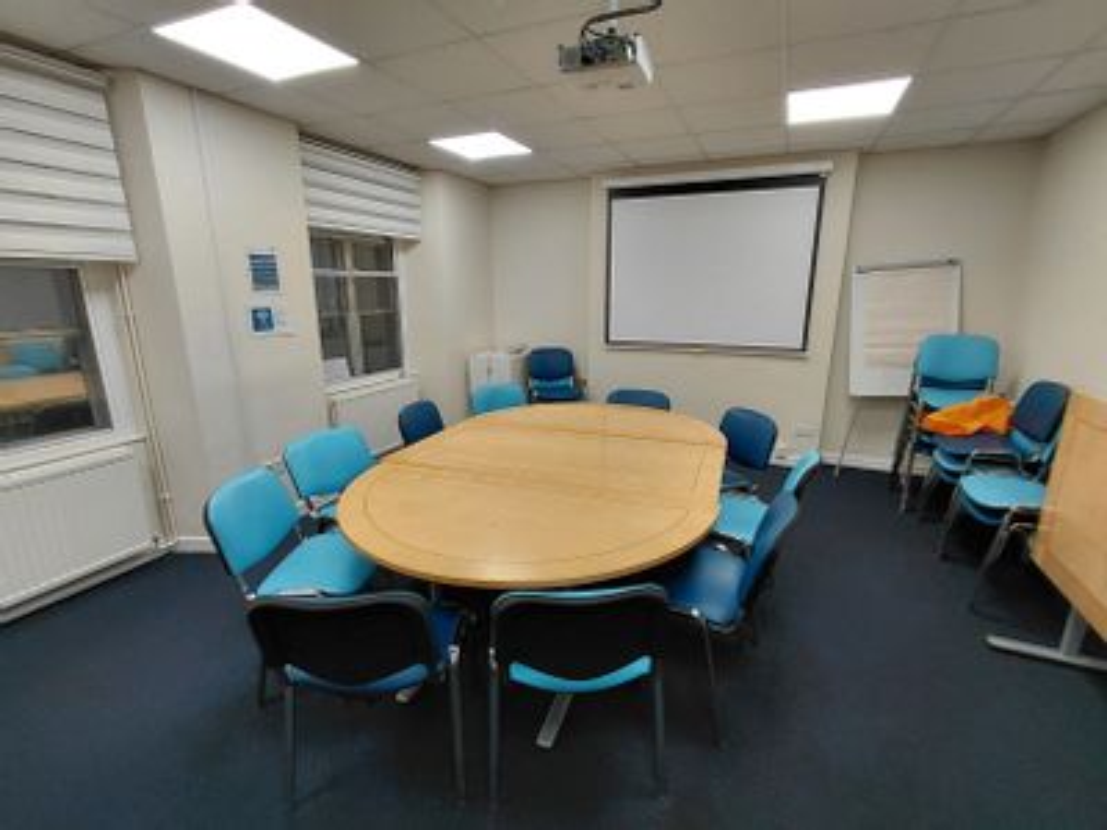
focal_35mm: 16
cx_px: 554
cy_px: 415
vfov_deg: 78.1
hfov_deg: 94.5
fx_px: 512
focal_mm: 1.64
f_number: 2.2
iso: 64
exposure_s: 1/50
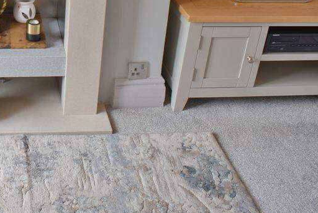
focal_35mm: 54
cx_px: 24
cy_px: 31
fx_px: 477
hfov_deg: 34.5
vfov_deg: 24.5
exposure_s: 1/20
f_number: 5.6
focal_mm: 18
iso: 100
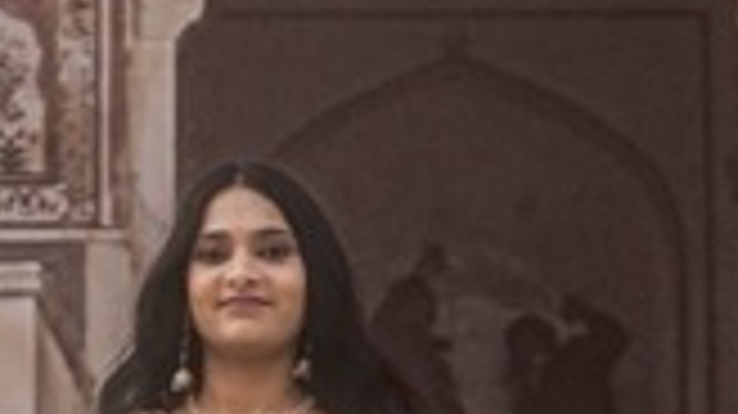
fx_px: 5241
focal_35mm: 268
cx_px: 536
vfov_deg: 4.5
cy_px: 76
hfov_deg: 8.0
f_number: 2
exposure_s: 1/3200
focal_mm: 35
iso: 100
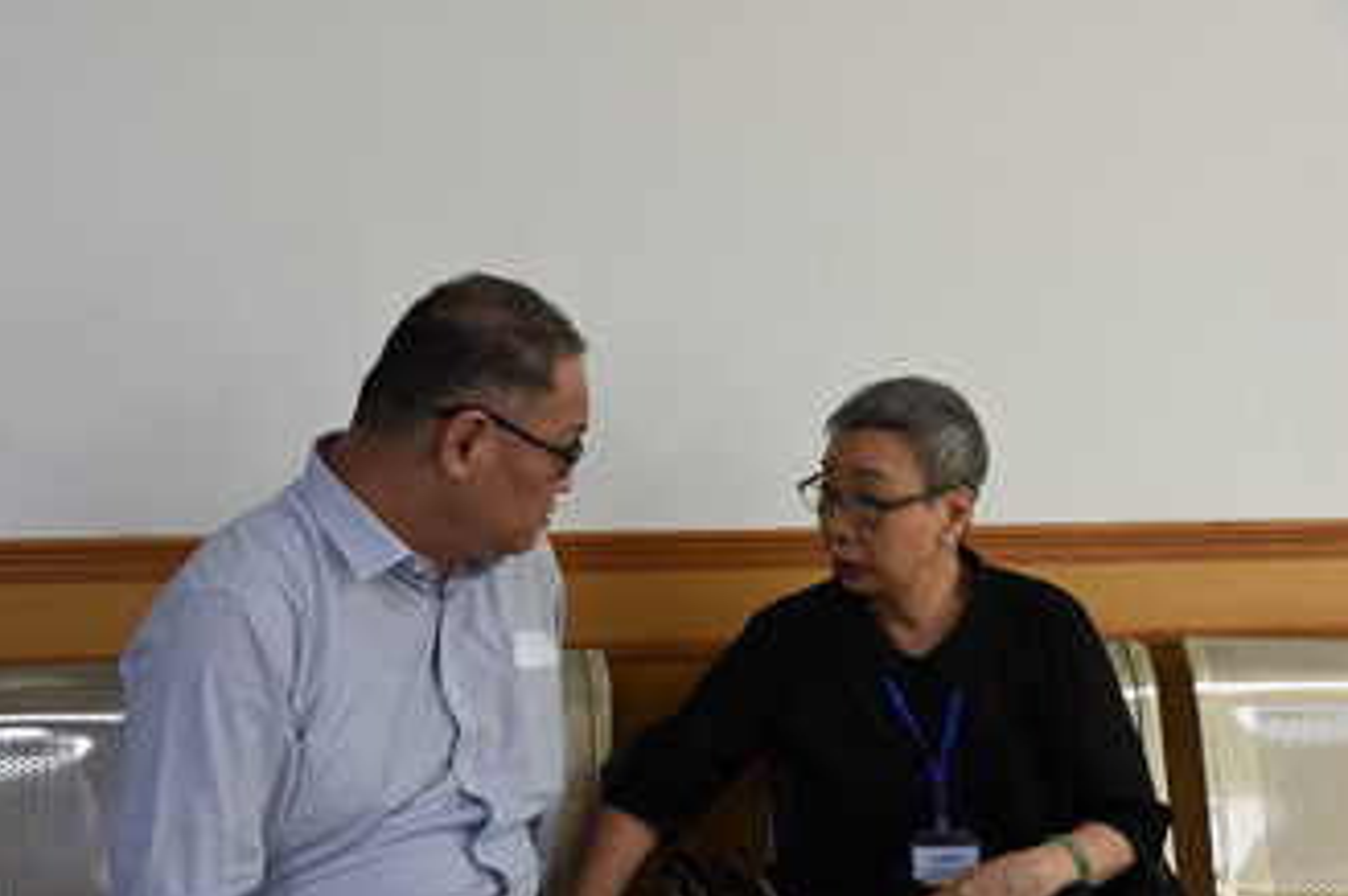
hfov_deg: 32.9
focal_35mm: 61
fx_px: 2282
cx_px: 579
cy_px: 506
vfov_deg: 22.2
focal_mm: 50
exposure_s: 1/80
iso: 800
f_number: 4.5
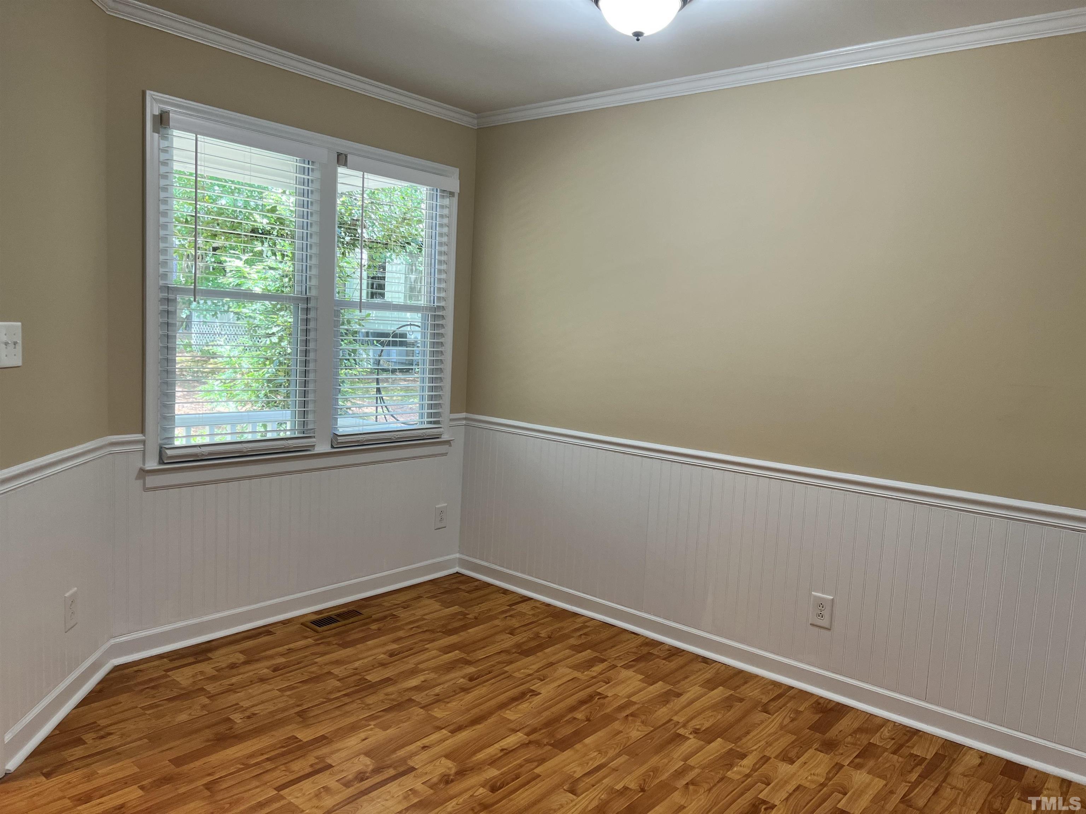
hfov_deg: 67.3
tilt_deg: -6.0
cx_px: 543
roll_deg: -3.2
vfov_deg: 53.1
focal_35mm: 26
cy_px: 407
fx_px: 816
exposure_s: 1/120
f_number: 1.5
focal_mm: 5.7
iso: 100
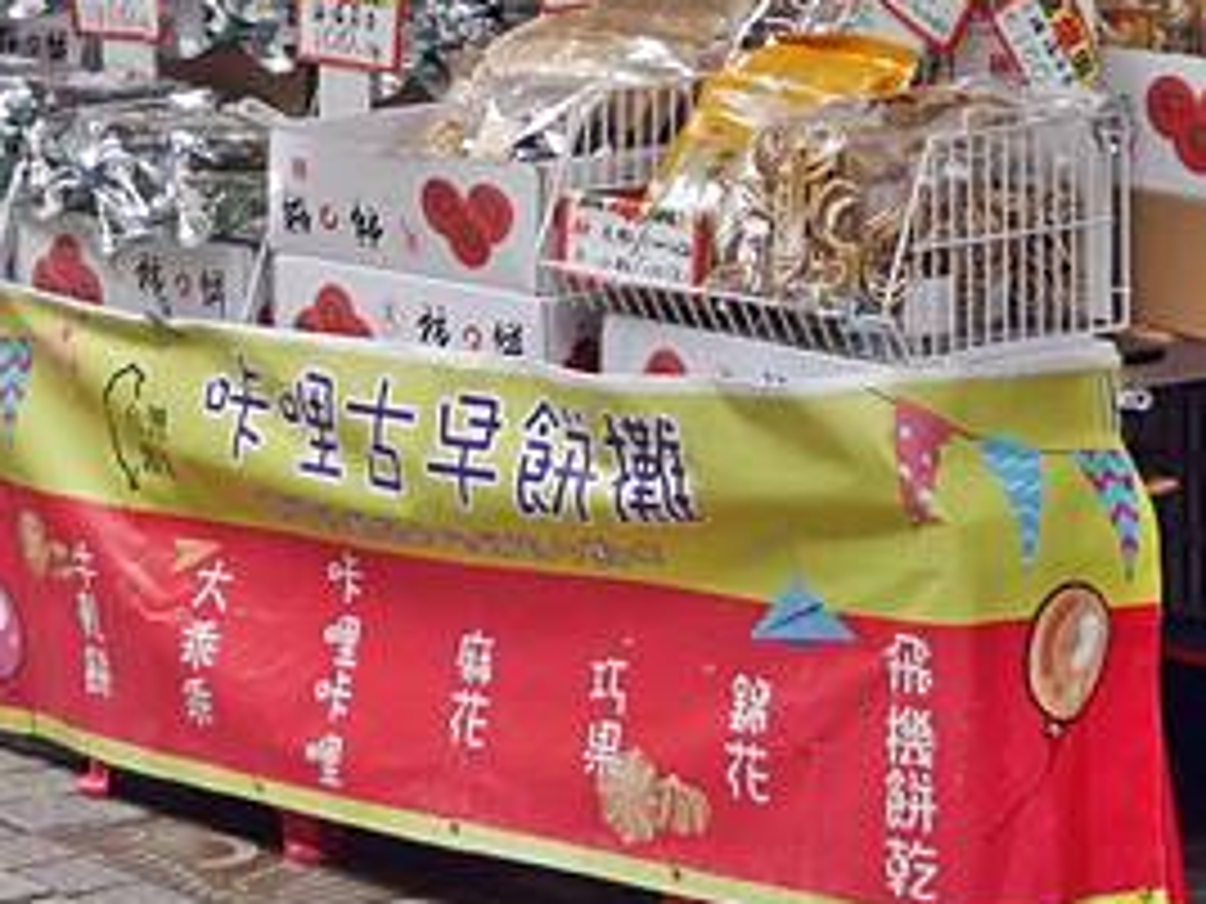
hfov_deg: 13.5
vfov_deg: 10.1
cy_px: -524
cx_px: -238
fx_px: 4947
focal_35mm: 142
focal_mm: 19
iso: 200
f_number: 4.3
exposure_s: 1/200
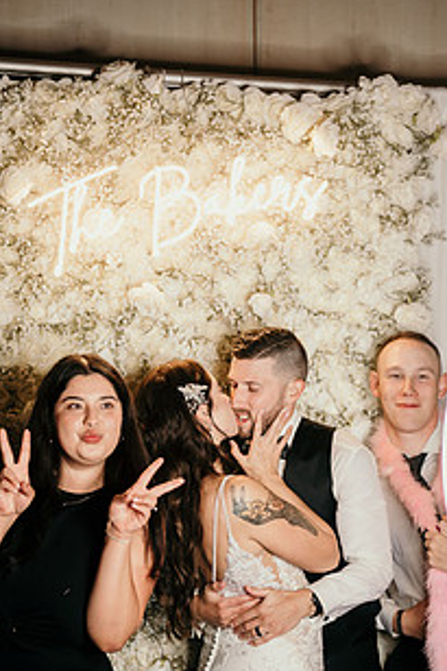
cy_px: 444
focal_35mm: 73
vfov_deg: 27.6
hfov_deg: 18.6
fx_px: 1361
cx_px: 275
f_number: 1.8
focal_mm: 50
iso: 640
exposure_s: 1/100
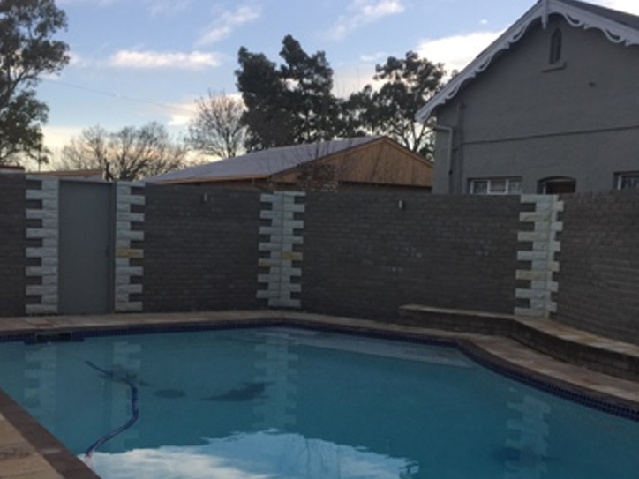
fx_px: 757
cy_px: 287
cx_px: 302
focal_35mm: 41
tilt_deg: -4.9
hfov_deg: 45.8
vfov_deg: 35.0
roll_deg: -2.2
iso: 32
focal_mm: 4.15
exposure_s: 1/293
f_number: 2.2
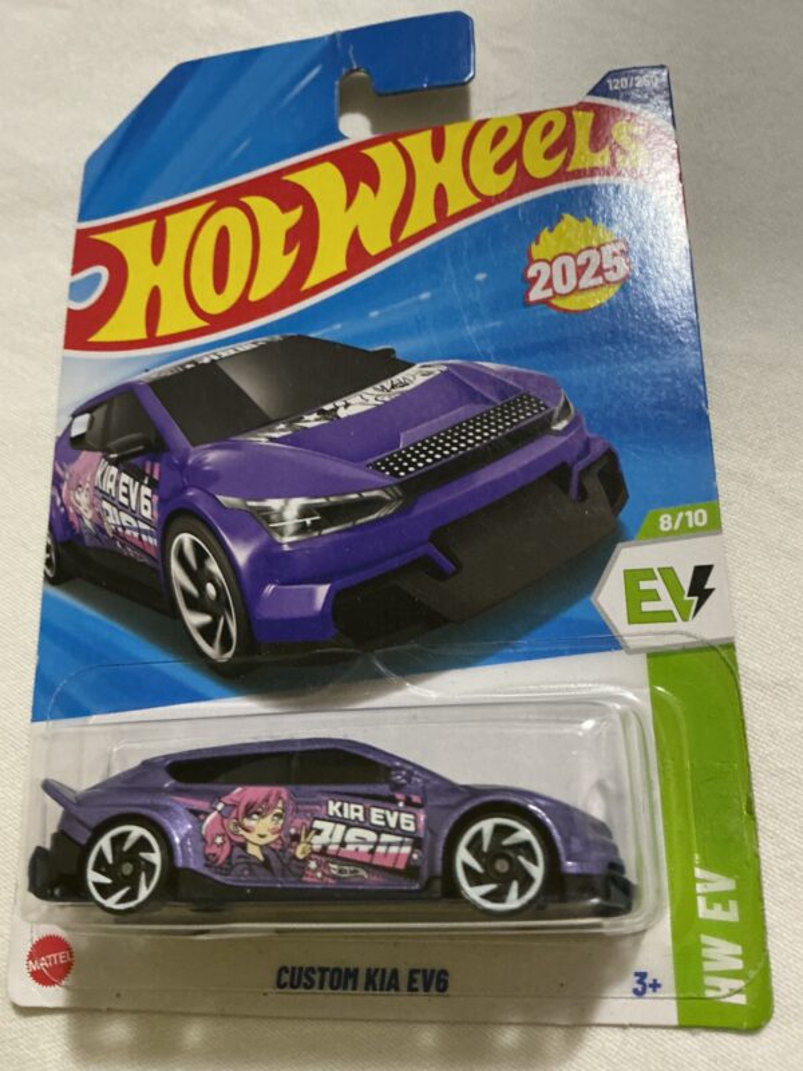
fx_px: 897
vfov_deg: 61.7
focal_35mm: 29
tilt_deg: -61.9
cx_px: 402
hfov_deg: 48.2
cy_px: 536
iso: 400
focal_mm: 3
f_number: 1.8
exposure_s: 1/30
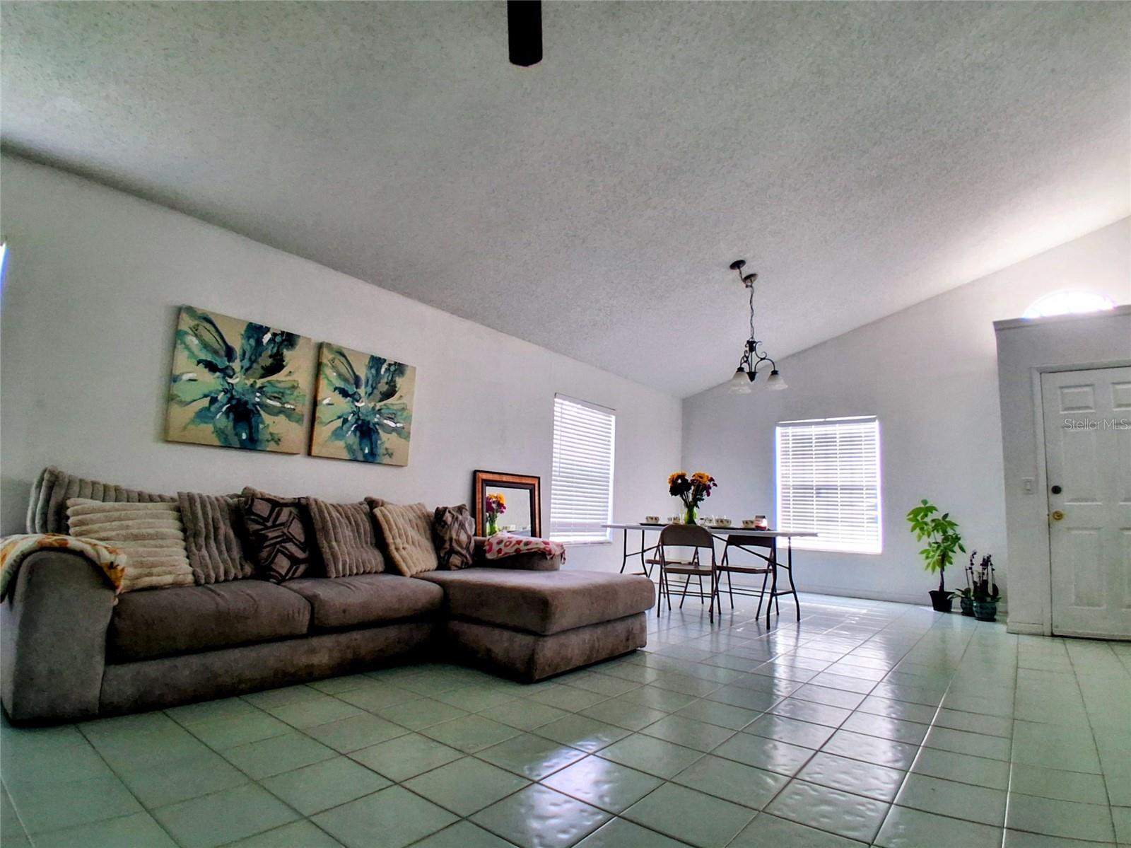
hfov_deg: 91.0
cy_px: 424
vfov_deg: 74.7
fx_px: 555
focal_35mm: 17
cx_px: 566
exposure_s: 1/120
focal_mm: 1.4
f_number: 2.2
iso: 100
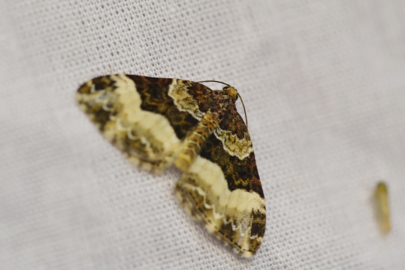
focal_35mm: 278
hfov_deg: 7.4
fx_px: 3122
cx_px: 202
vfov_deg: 5.0
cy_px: 135
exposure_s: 1/125
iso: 400
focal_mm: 185
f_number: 4.5
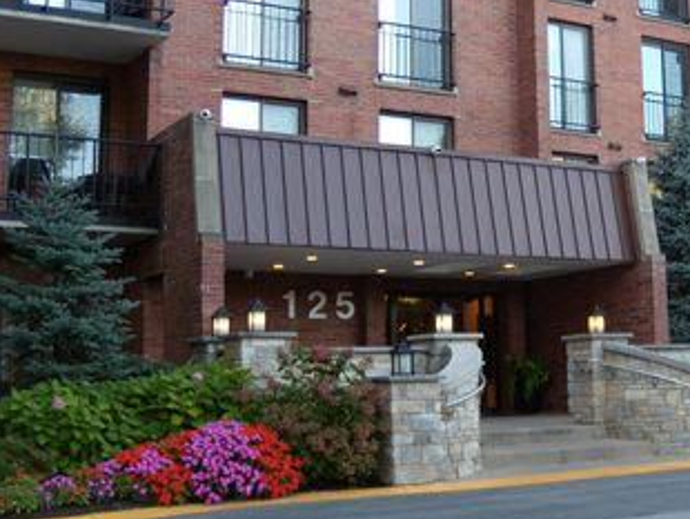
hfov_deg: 32.3
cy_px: 219
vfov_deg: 25.2
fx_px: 1157
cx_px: 554
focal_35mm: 58
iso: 125
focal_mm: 6.4
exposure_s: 1/60
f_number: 3.6
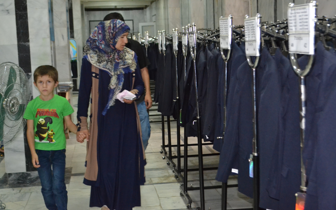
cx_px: 166
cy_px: 101
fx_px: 513
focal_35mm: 56
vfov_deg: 23.1
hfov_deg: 36.3
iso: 3200
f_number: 5
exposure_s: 1/60
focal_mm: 36
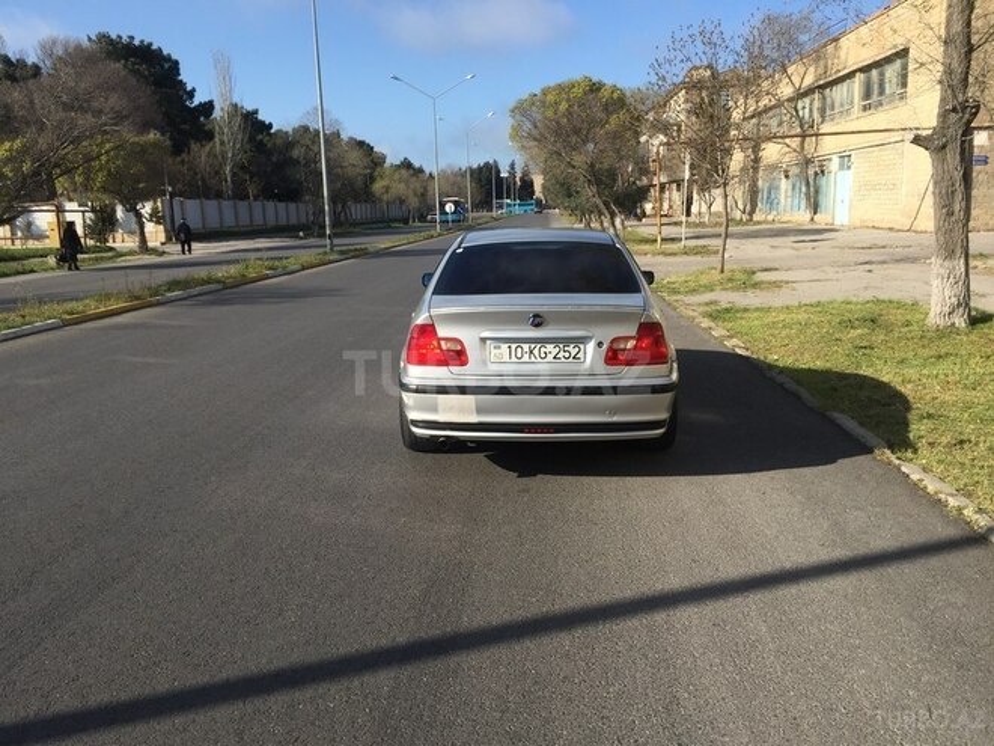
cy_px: 373
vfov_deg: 48.2
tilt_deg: -9.9
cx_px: 497
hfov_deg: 61.7
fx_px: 833
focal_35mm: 29
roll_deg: +1.3
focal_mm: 4.15
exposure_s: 1/1582
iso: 32
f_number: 2.2
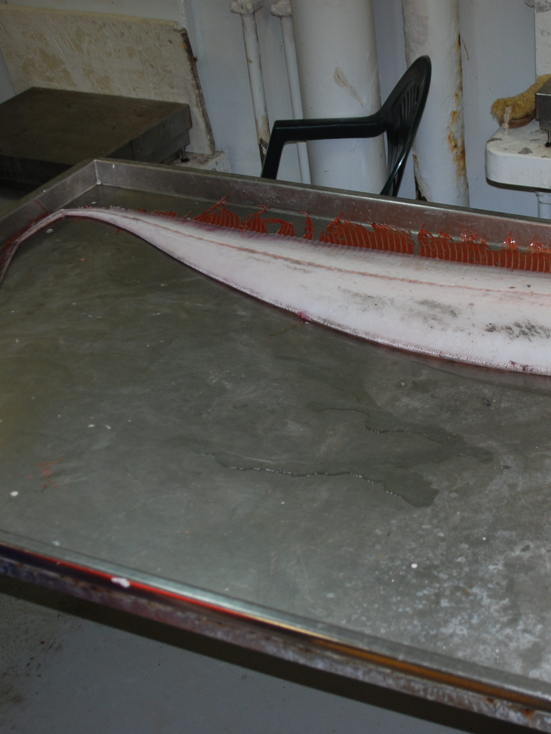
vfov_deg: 31.7
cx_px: 462
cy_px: 367
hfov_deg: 23.6
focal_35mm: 61
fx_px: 1295
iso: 200
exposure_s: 1/60
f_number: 3.5
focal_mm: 28
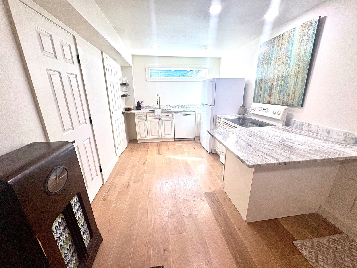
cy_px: 134
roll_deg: +1.1
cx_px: 178
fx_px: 144
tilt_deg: -14.5
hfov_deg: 102.1
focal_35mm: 14
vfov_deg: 85.7
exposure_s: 1/120
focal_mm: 2.22
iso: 125
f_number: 2.2
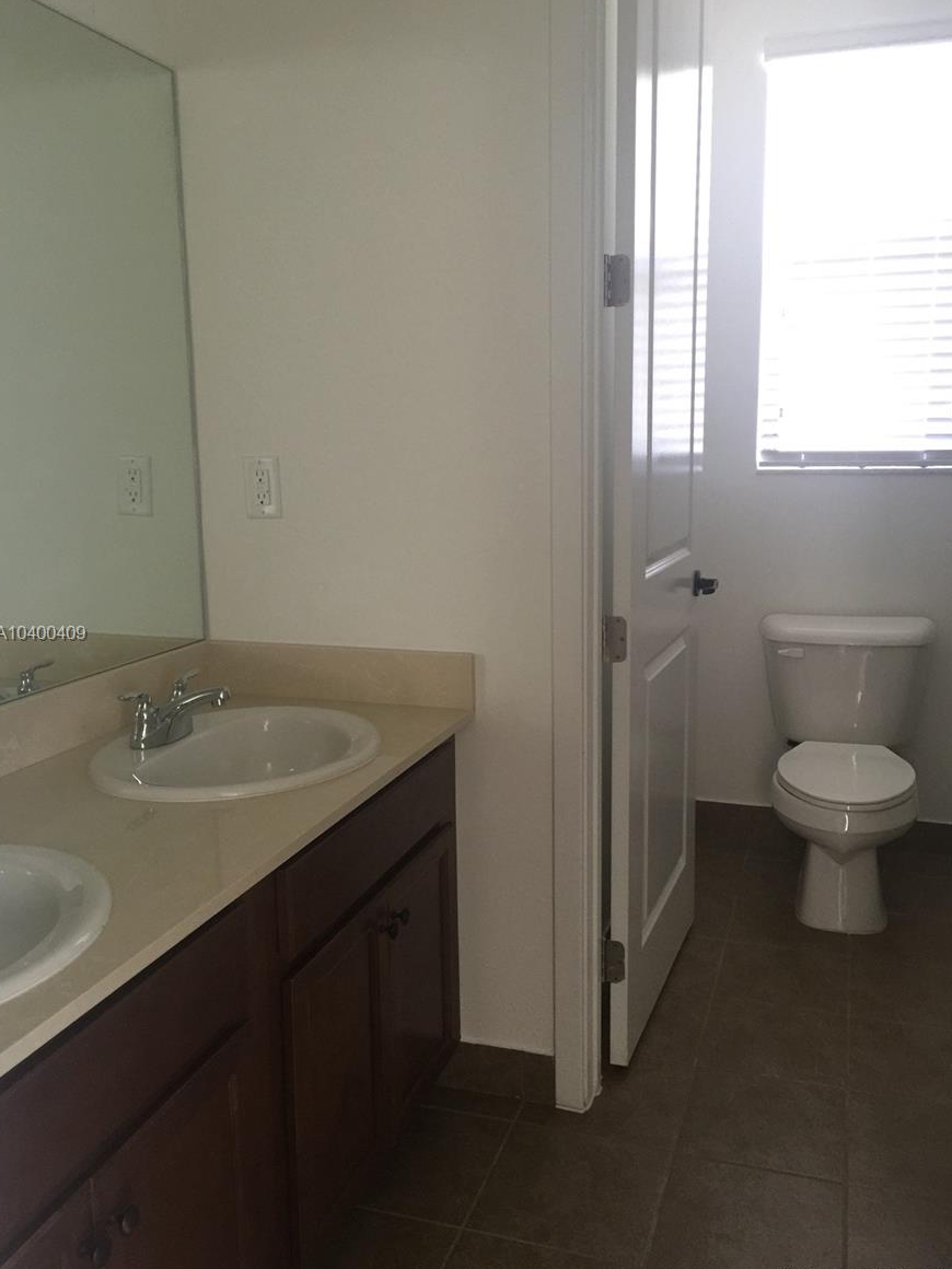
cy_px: 636
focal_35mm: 30
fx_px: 1100
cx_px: 484
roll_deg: -0.4
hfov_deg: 46.8
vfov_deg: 60.0
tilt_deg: -10.5
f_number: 2.2
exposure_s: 1/10
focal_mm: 4.15
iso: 125
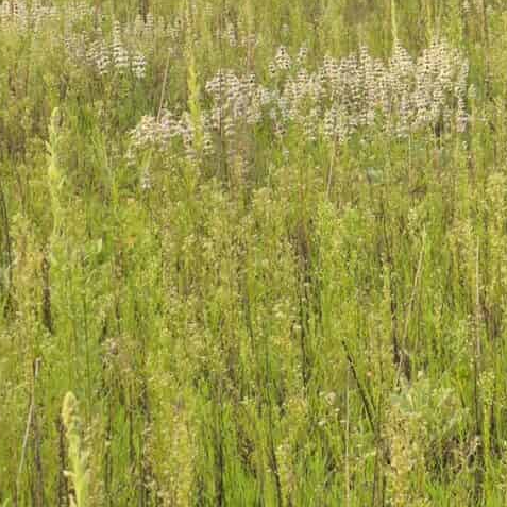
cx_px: 799
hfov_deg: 14.7
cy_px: -139
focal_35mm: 109
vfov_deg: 15.3
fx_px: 1806
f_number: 1.7
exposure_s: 1/359
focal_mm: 6.3
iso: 40
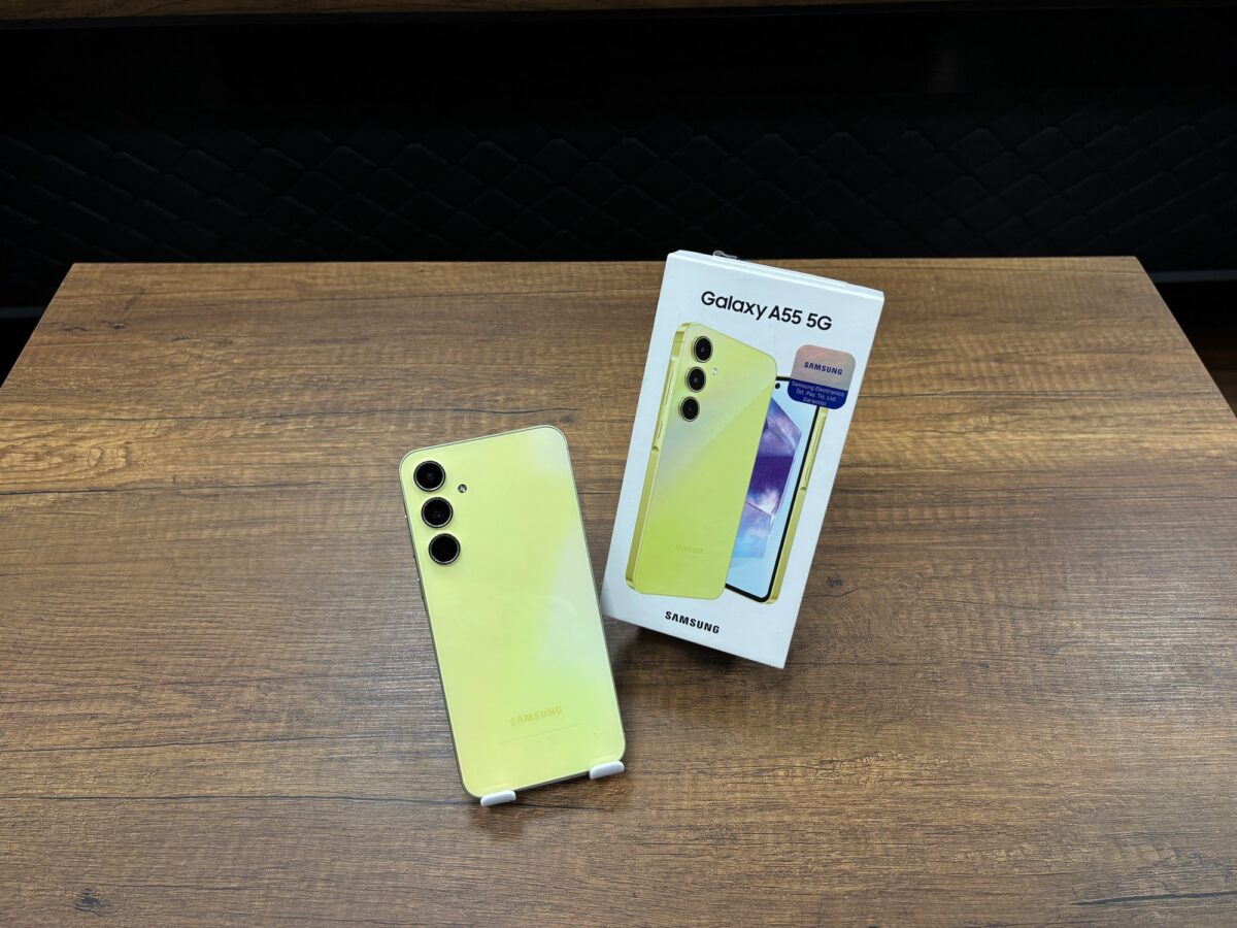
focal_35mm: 26
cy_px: 464
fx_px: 929
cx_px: 618
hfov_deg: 67.3
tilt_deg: -47.9
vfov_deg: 53.1
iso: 100
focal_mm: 5.96
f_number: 1.6
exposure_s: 1/100
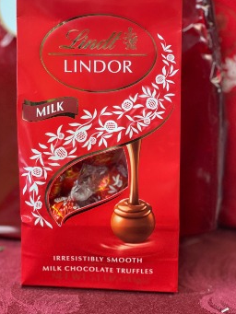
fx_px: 681
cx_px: 104
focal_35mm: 75
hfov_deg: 19.6
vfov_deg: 26.0
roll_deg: -0.3
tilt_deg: -16.4
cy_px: 148
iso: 250
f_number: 2.2
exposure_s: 1/30
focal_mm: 7.5
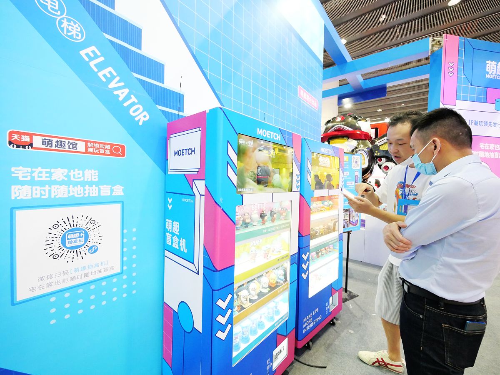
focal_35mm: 14
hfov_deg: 102.1
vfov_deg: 85.7
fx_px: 202
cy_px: 188
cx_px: 250
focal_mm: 7
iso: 3200
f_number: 4
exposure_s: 1/100
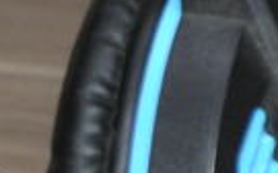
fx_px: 5560
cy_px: 173
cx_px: -163
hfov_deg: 2.9
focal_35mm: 735
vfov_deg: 1.8
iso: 800
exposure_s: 1/60
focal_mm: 65
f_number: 5
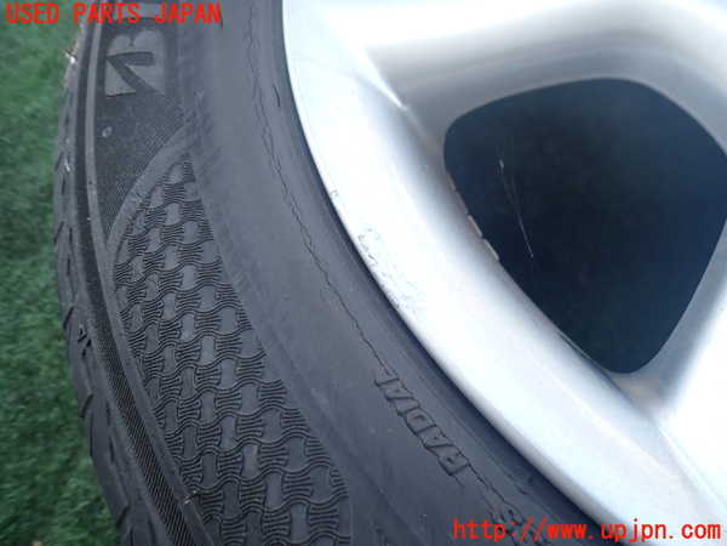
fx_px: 525
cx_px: 364
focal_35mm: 25
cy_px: 273
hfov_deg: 69.4
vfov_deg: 54.9
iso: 100
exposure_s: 1/200
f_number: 2
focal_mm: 4.5
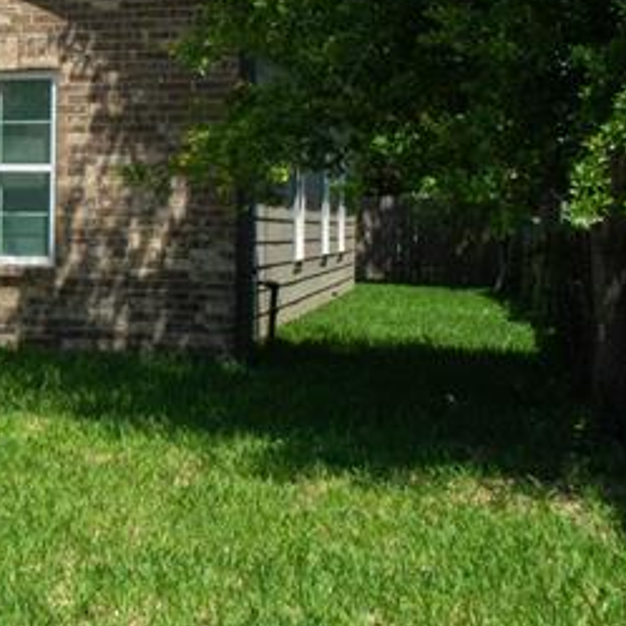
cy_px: 216
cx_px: -475
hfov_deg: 17.2
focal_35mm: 84
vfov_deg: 20.6
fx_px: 1719
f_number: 13
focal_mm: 16
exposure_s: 1/125
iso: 400
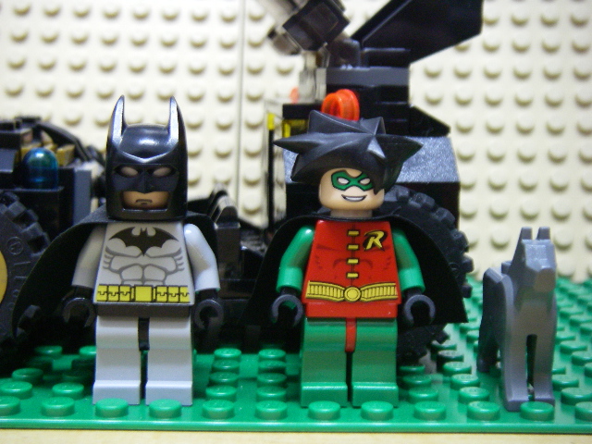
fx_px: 1077
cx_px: 296
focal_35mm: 63
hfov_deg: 30.7
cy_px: 222
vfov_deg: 23.3
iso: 320
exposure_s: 1/4
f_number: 3.7
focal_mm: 10.5
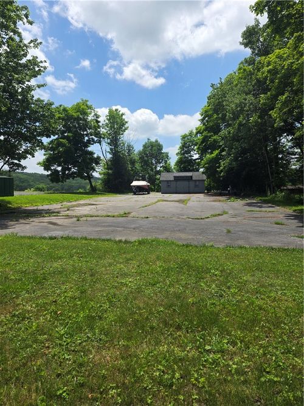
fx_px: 269
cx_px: 152
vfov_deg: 73.9
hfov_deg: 58.9
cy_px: 203
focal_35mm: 23
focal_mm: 6.3
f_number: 1.7
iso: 80
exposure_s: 1/5778
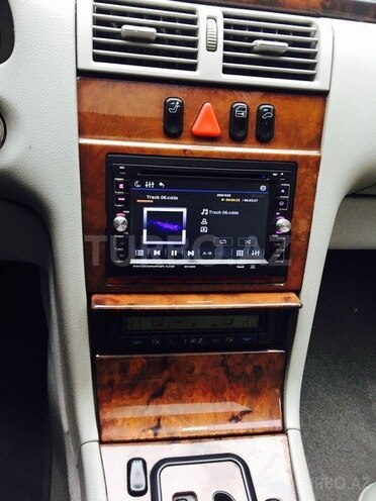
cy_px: 250
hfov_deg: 48.2
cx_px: 188
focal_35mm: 29
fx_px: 420
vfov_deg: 61.7
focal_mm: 4.15
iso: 64
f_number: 2.2
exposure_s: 1/33
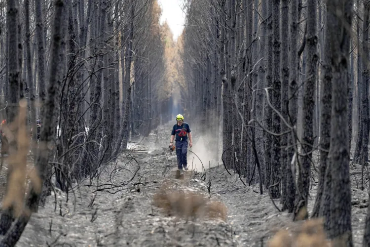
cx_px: 185
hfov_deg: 10.8
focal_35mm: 191
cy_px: 124
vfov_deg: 7.2
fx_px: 1963
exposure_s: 1/1250
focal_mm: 191
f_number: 4
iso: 400
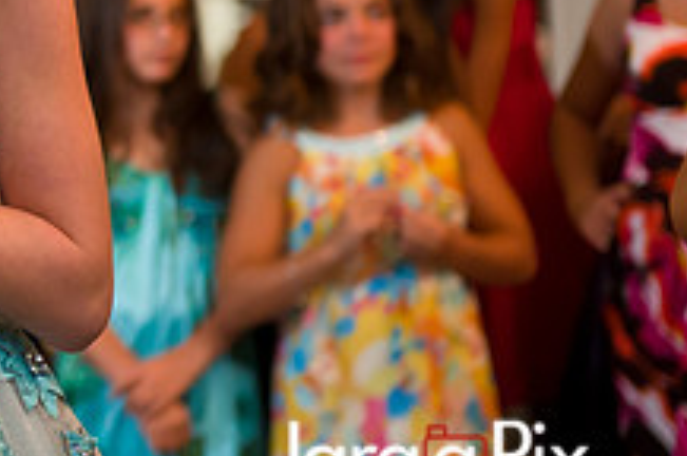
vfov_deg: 7.3
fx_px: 3563
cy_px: -22
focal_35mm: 187
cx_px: -218
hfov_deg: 10.7
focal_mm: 70
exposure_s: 1/125
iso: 1600
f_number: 3.2
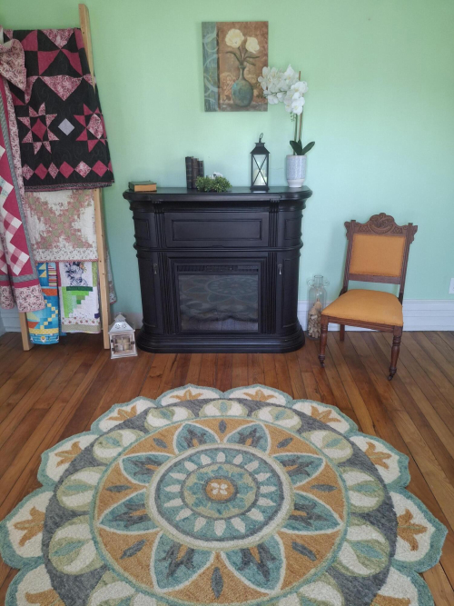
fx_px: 437
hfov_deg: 54.9
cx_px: 227
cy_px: 303
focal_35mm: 25
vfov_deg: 69.4
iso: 125
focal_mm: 4.69
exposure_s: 1/50
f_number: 1.8
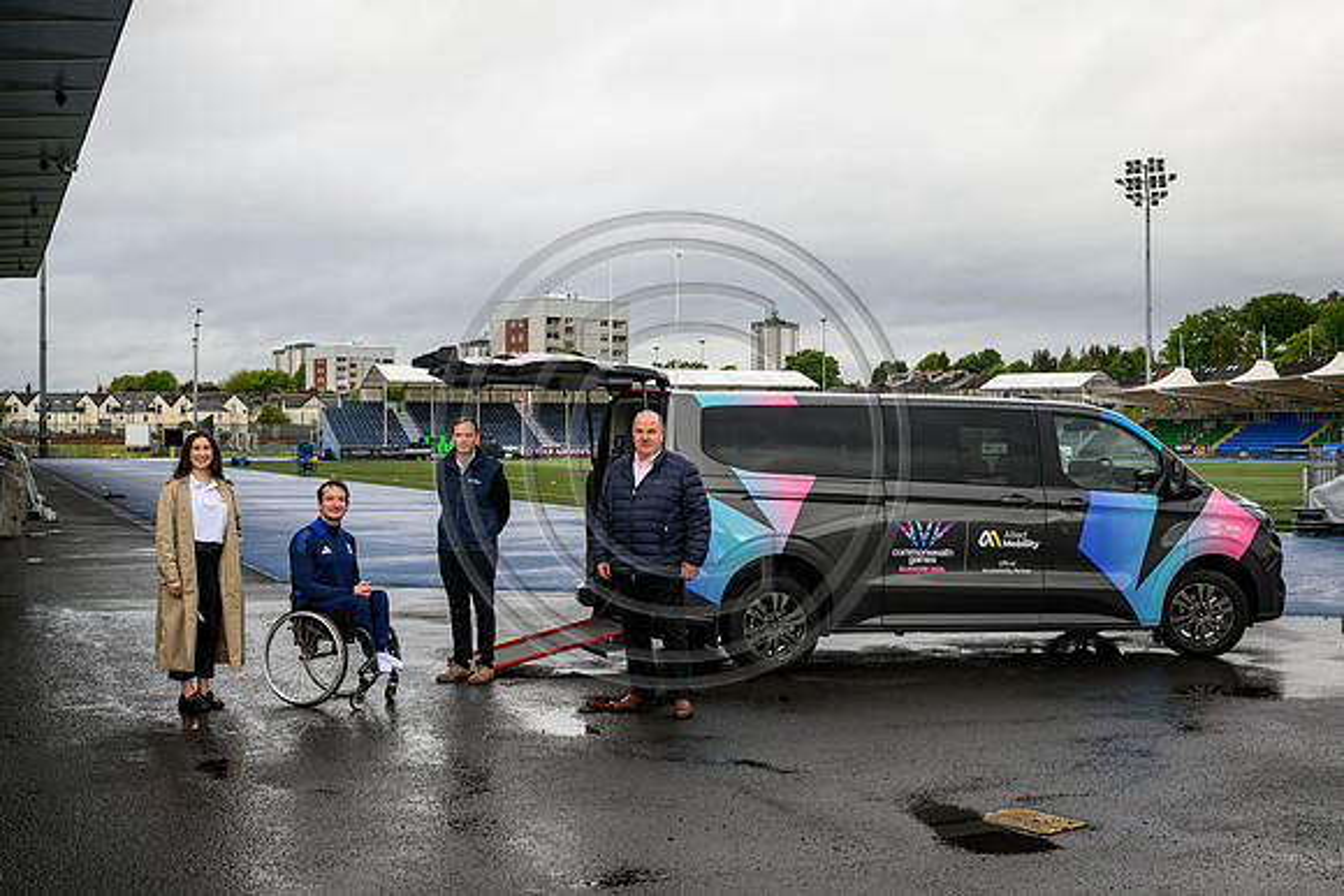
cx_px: 672
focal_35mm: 45
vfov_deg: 29.9
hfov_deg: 43.6
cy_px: 448
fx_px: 1680
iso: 250
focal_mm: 45
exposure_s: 1/160
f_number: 9
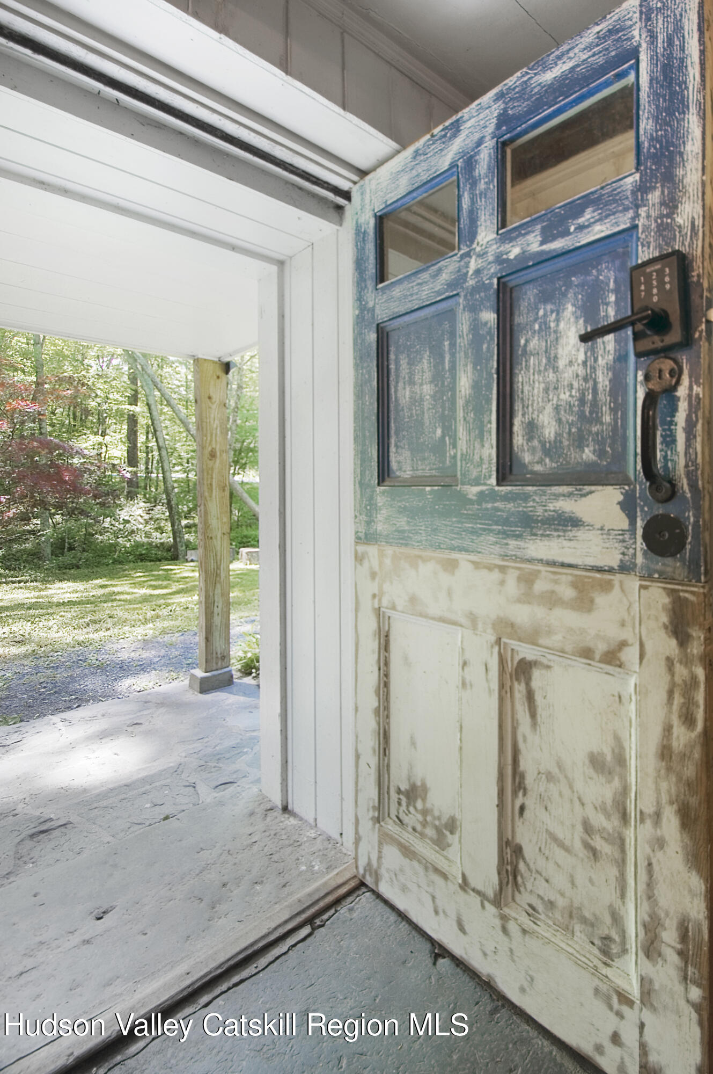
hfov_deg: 77.2
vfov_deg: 100.4
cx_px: 356
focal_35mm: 15
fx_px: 447
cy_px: 537
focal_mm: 10
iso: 200
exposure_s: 1/25
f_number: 11
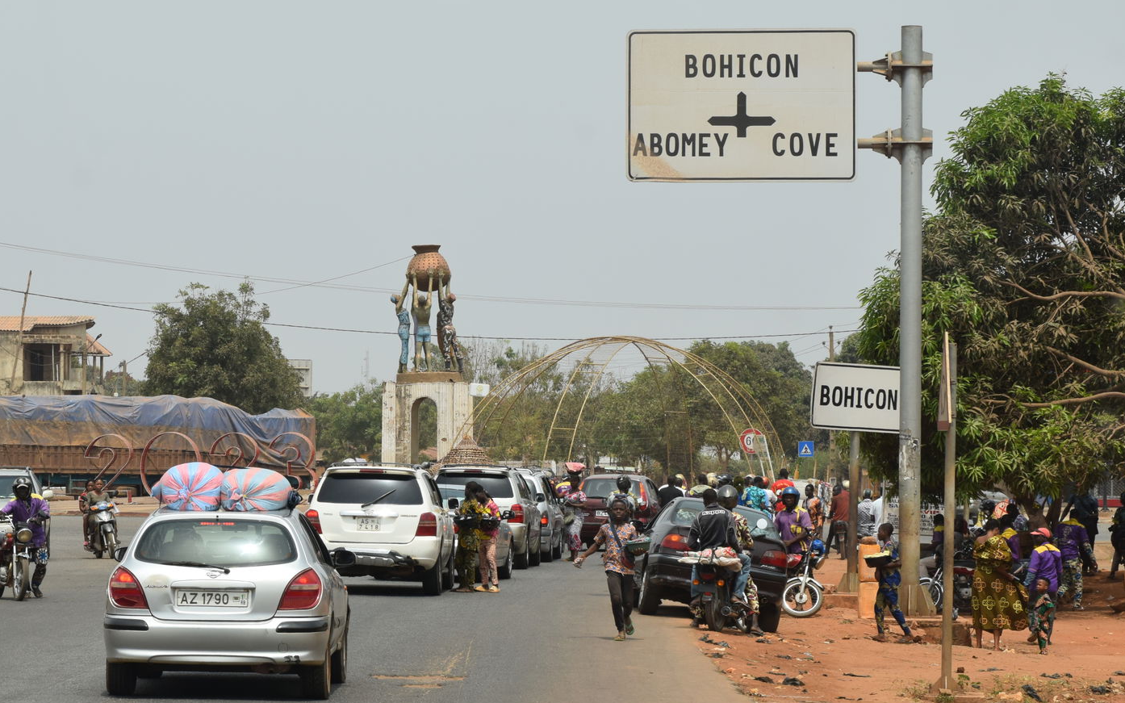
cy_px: 327
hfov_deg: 15.0
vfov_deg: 9.4
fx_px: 4261
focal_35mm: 139
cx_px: 399
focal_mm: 66
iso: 200
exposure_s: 1/500
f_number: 11
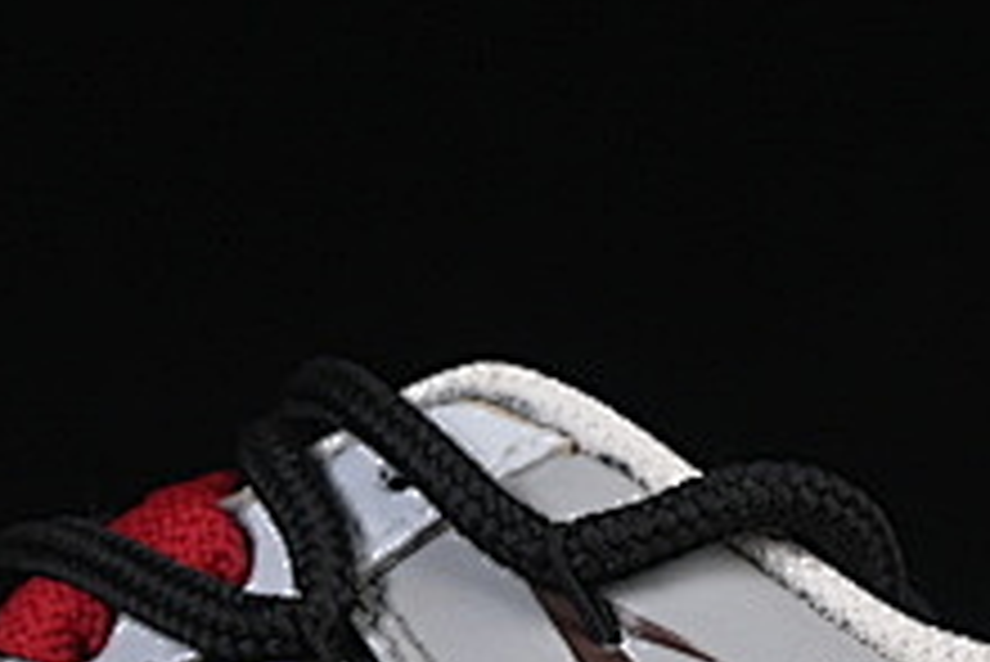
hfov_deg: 5.6
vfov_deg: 3.7
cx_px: 153
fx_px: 10126
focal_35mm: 368
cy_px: 721
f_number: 8
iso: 160
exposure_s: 1/80
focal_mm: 50
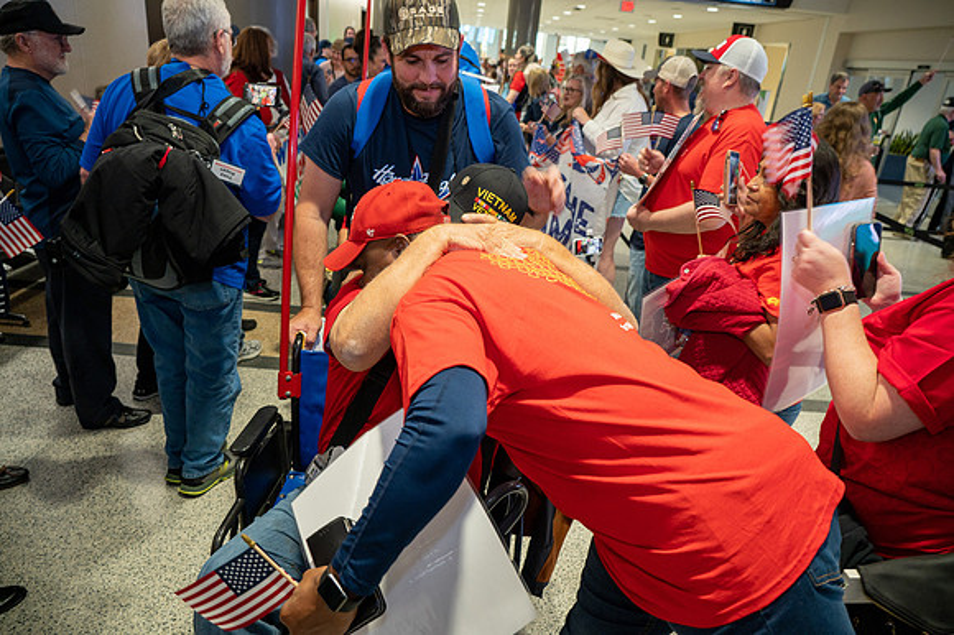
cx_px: 477
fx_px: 636
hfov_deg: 73.8
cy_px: 318
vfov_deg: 53.1
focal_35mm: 24
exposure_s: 1/40
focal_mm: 24
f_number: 4.5
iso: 800
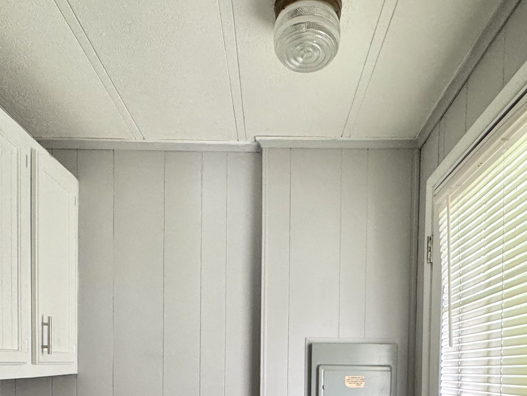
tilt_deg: -2.0
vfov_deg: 40.7
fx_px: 472
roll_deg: -0.6
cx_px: 269
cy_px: 380
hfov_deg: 58.3
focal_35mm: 31
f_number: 2.2
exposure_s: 1/60
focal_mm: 2.22
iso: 500
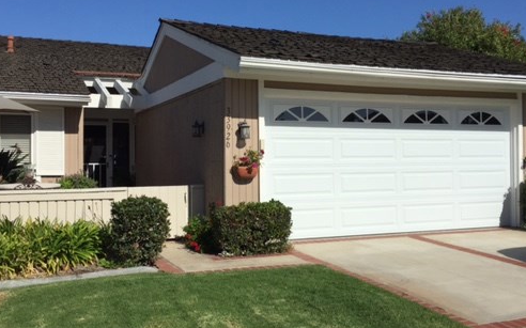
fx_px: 573
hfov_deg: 49.3
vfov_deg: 31.9
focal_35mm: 40
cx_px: 264
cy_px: 151
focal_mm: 4.15
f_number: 2.2
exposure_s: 1/4950
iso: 32
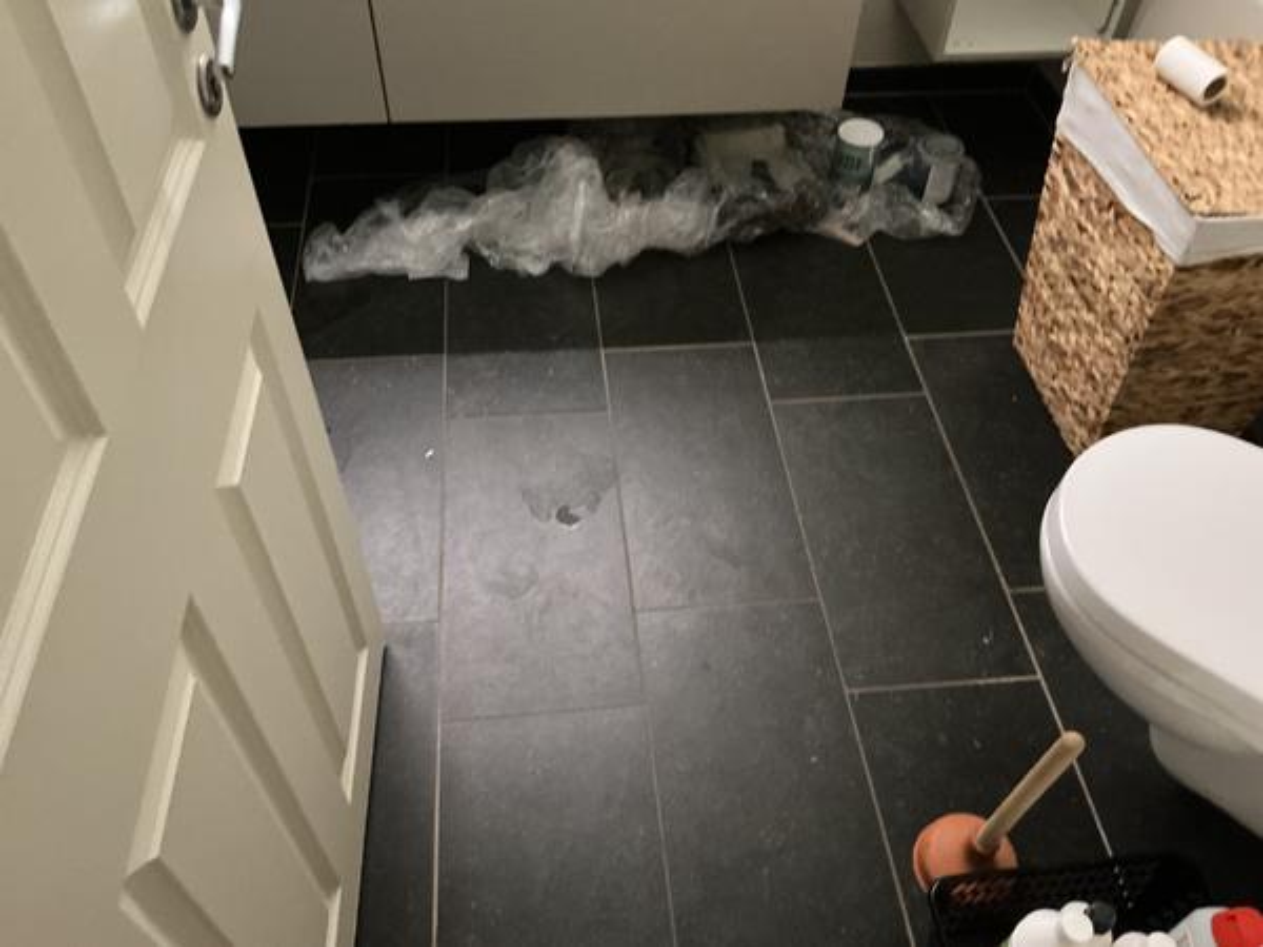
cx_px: 632
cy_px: 474
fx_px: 1058
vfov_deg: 48.2
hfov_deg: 61.7
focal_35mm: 29
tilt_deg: -49.9
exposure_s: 1/20
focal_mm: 3
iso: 500
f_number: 1.8
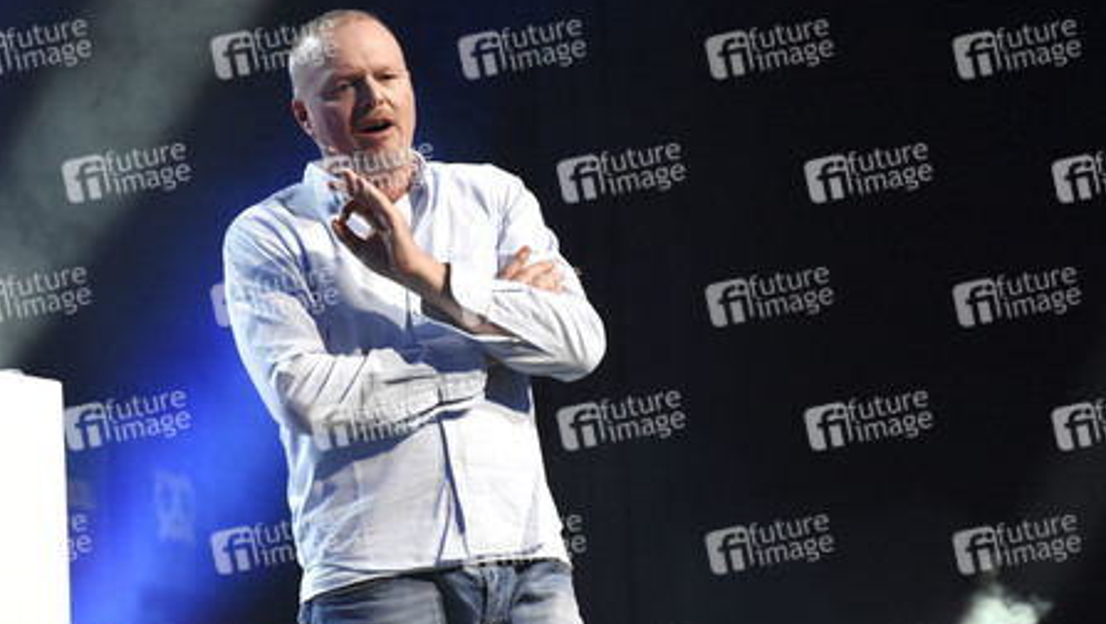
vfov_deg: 5.3
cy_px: 359
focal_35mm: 230
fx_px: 6735
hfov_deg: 9.4
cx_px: 555
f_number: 8
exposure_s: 1/125
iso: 3200
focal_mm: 145
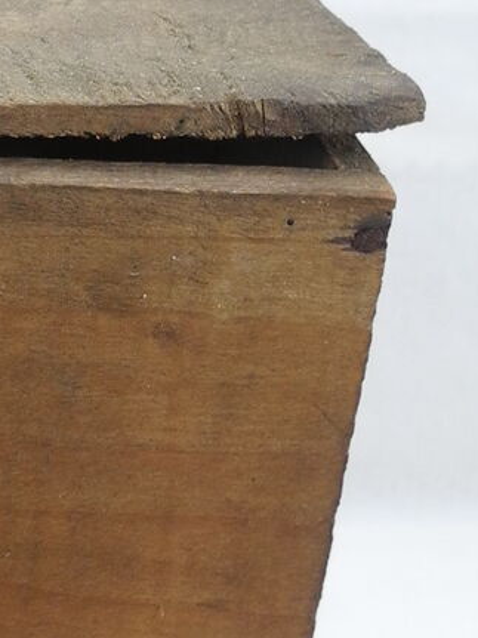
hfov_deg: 10.2
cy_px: 201
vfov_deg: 15.1
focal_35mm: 130
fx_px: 2395
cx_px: -583
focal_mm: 6
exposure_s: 1/47.1
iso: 100
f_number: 2.8
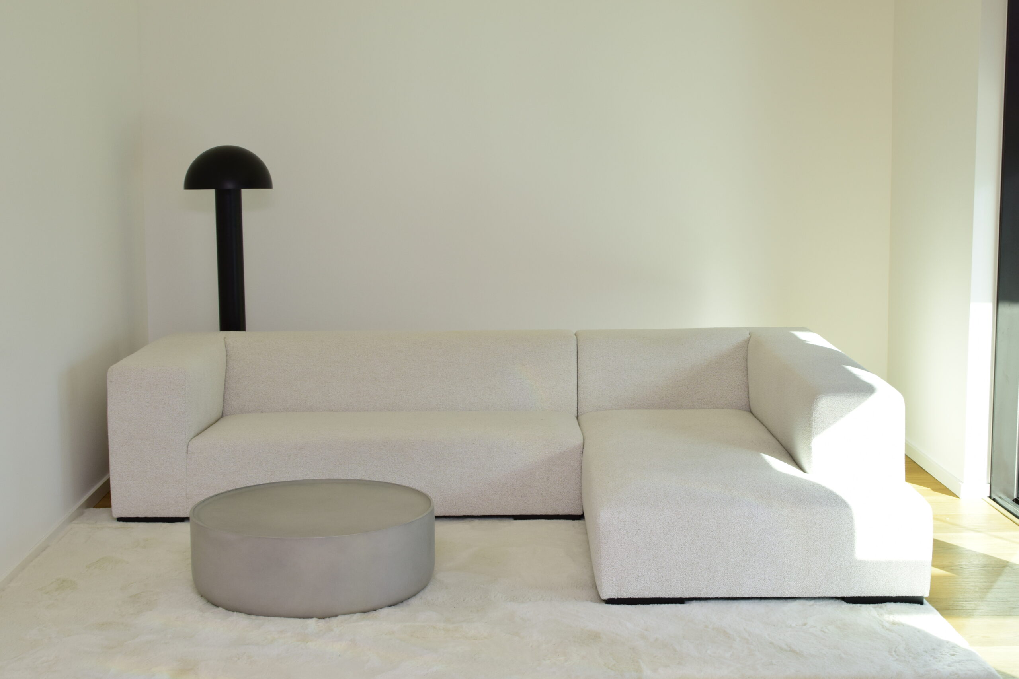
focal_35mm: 52
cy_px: 340
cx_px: 510
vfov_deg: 25.8
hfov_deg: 37.8
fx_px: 1486
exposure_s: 1/60
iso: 400
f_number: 9
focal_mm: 35
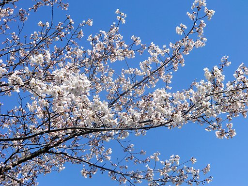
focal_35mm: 65
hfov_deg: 29.8
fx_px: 466
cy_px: 93
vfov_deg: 22.6
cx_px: 124
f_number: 4.4
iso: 64
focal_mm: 11.6
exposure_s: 1/500
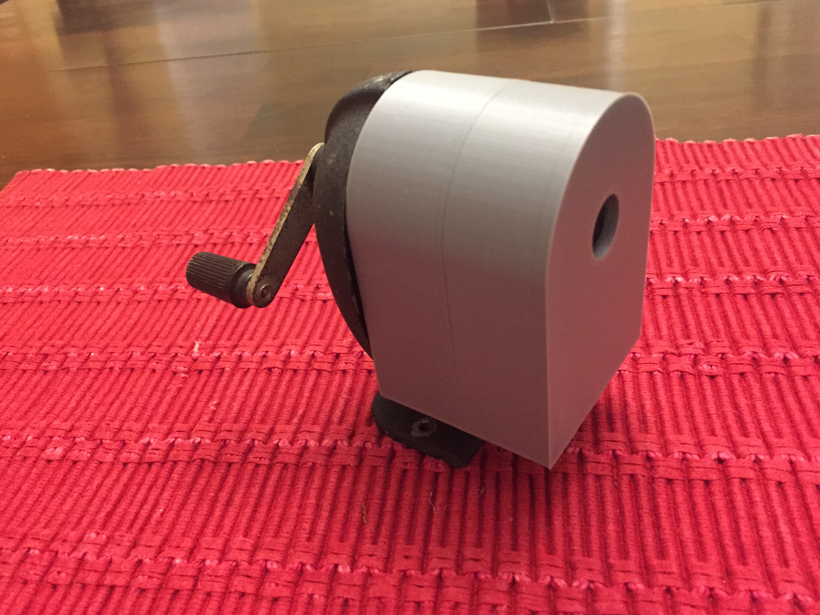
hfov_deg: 60.0
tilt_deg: -36.2
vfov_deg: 46.8
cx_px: 404
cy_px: 303
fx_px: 711
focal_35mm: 30
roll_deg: +7.4
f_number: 2.2
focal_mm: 4.15
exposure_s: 1/15
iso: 500
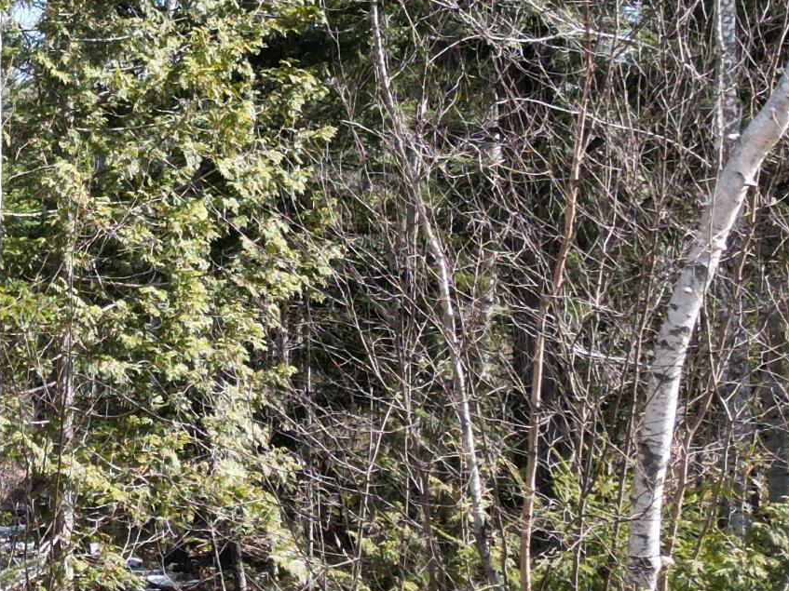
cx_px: 53
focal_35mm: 85
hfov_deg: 22.4
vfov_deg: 17.1
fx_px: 1937
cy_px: 64
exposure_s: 1/1250
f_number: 1.7
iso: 200
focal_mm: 6.72
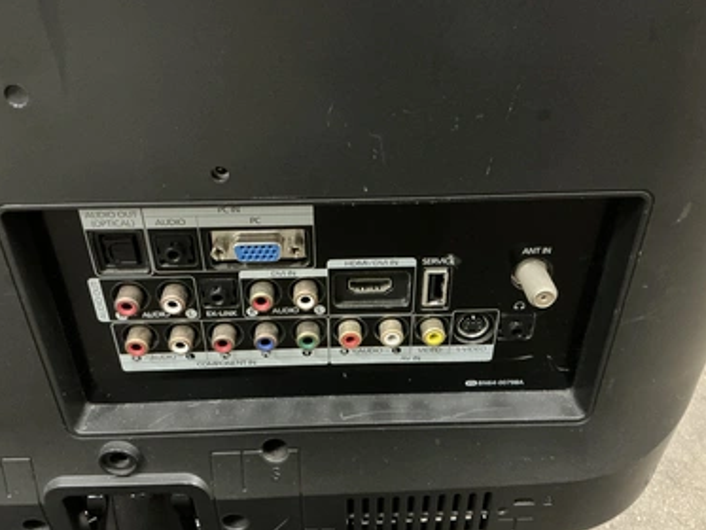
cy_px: 261
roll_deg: +0.0
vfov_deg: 46.8
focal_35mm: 30
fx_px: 612
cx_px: 344
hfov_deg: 59.9
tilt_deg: -22.9
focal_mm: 3
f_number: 1.8
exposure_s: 1/20
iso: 500
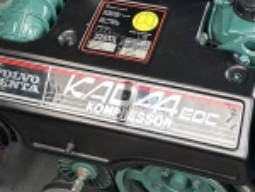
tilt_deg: -43.3
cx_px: 173
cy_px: -23
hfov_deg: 22.1
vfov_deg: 16.3
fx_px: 649
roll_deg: +5.0
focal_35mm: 88
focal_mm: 6.86
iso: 250
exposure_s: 1/68
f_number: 1.78
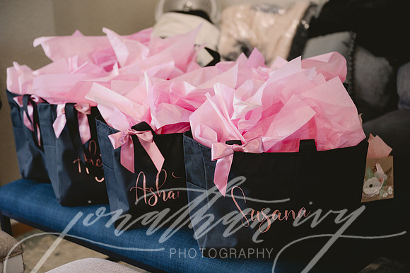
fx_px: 649
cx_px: 205
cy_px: 136
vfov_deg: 23.8
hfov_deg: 35.1
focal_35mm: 57
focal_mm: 57
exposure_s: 1/200
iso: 1250
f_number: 2.8
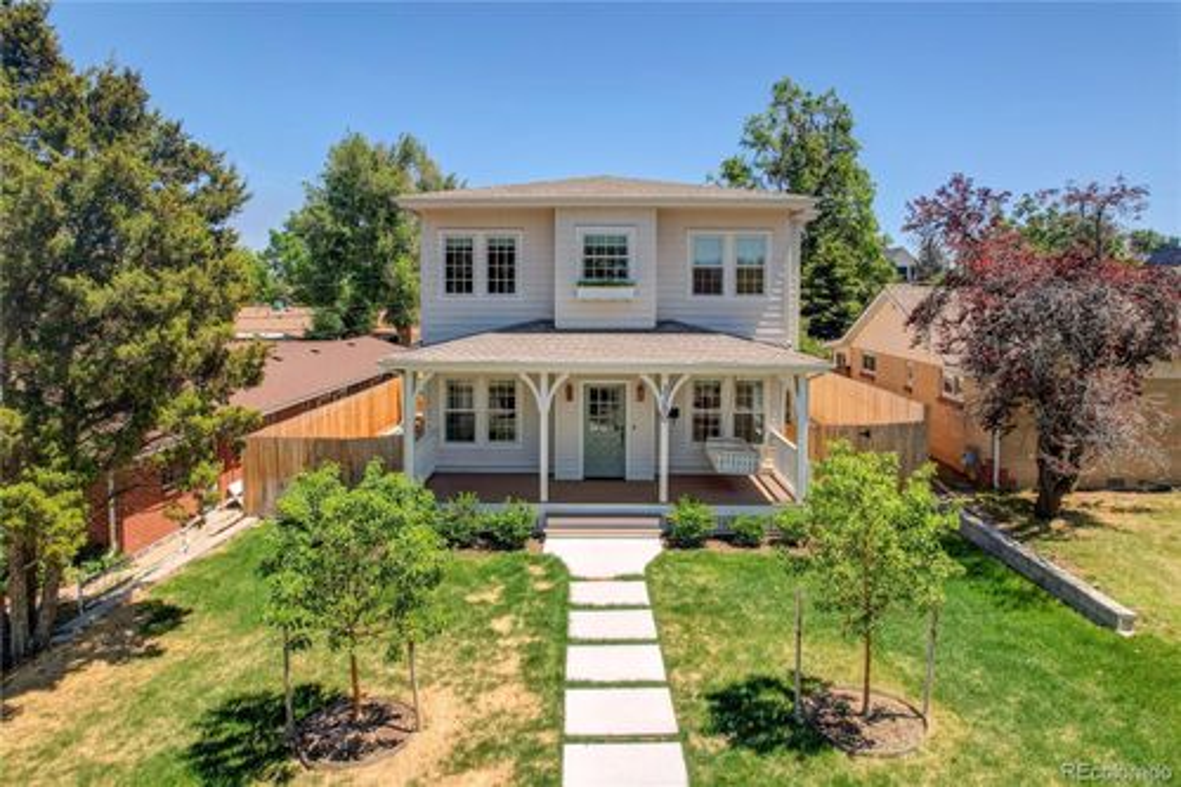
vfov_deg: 57.2
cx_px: 590
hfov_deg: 78.6
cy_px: 394
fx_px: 721
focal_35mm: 22
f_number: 2.8
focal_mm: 8.4
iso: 100
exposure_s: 1/120
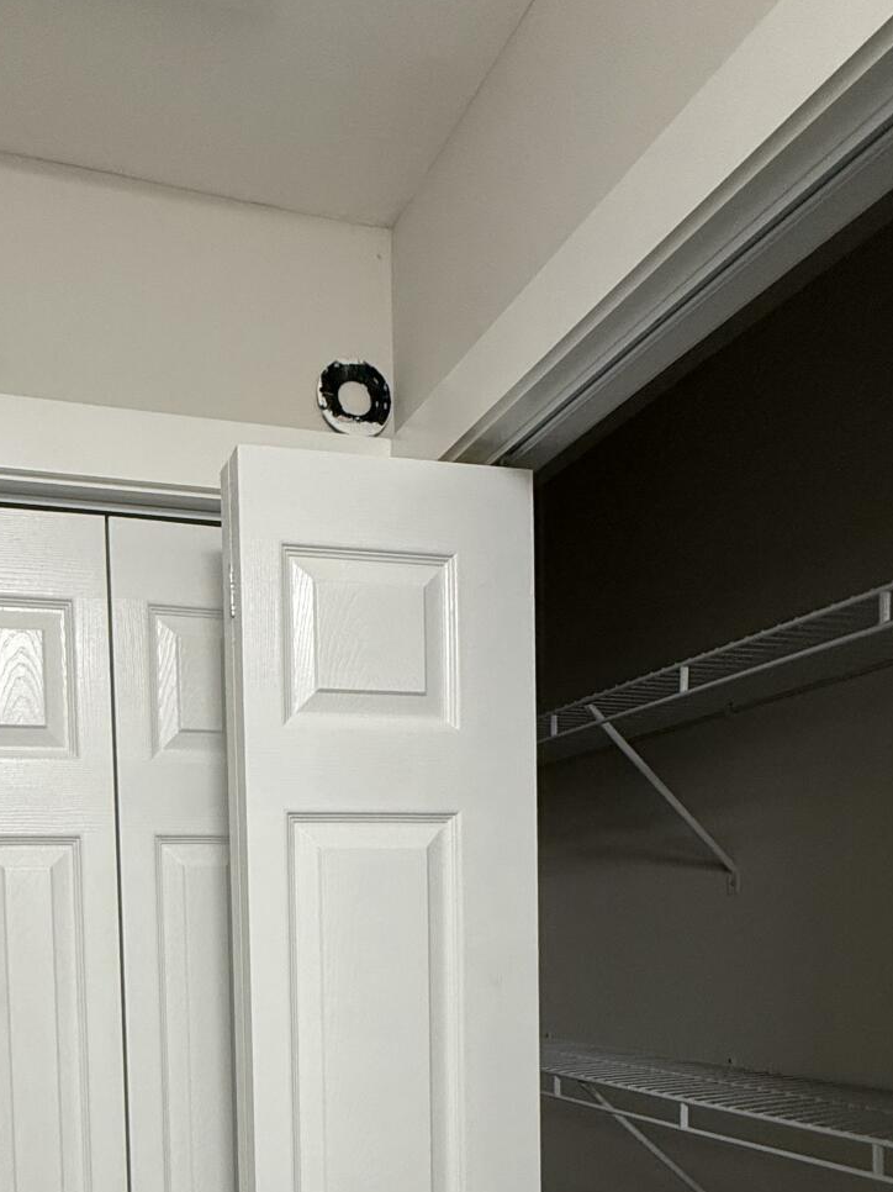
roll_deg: +1.2
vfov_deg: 55.8
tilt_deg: -3.1
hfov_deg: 46.4
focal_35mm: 29
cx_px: 218
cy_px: 1003
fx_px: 998
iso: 320
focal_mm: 2.22
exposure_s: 1/120
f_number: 2.2
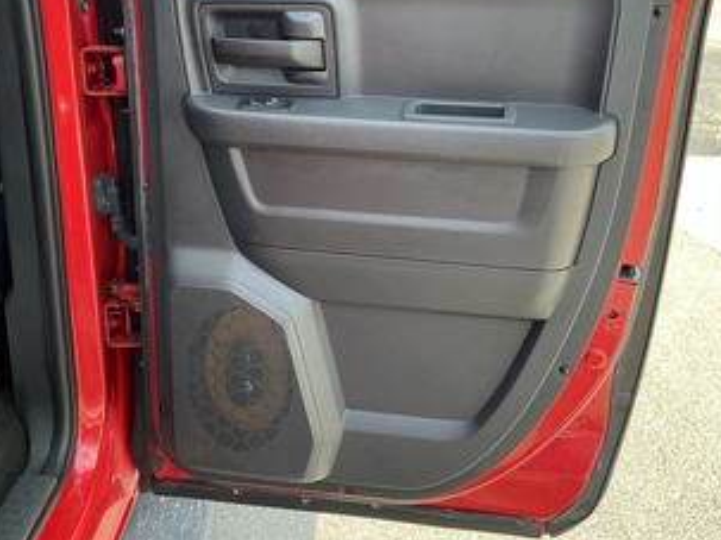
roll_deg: -2.6
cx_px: 383
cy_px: 216
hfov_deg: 50.1
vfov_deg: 38.5
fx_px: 770
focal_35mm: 37
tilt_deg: -17.6
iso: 16
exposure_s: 1/125
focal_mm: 3
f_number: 1.8
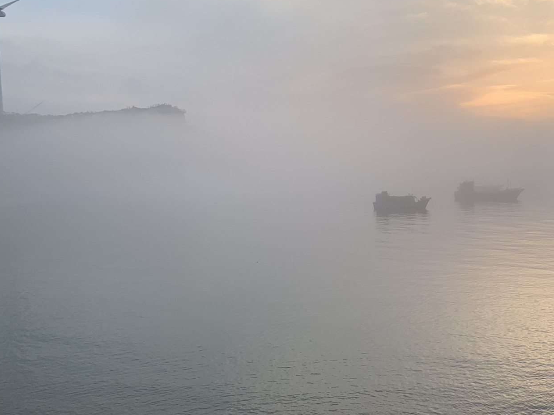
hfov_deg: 44.1
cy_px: 229
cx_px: 371
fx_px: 672
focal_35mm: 42
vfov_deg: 34.3
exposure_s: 1/317
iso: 25
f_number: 1.8
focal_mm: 4.25
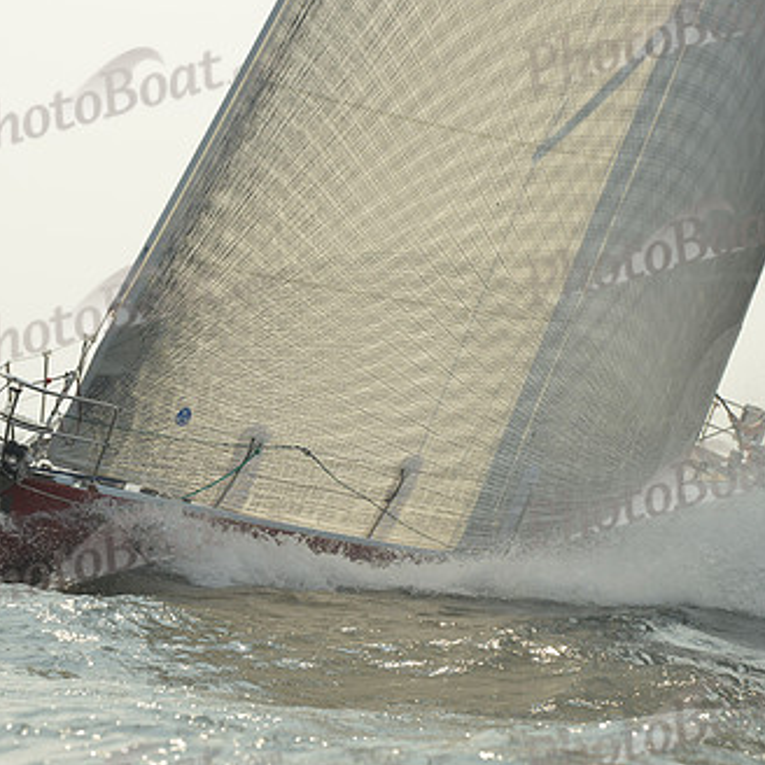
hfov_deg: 9.3
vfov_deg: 9.3
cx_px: 406
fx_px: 4701
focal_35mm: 188
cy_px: 400
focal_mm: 125
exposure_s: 1/1250
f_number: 9
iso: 320
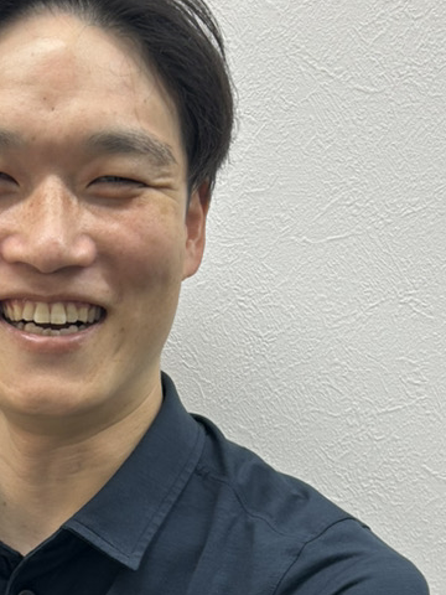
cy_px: 492
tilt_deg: -13.5
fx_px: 1117
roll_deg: -0.5
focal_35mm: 65
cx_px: 72
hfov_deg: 22.2
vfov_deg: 29.0
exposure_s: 1/120
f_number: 1.5
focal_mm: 5.7
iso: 64
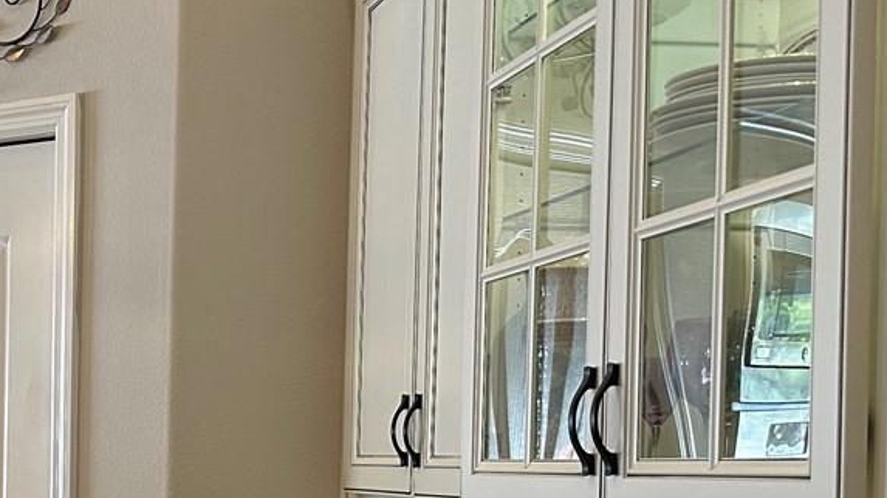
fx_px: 1717
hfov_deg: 27.9
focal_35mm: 73
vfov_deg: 16.2
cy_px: 501
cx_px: 82
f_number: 1.78
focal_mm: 6.86
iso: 200
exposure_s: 1/120
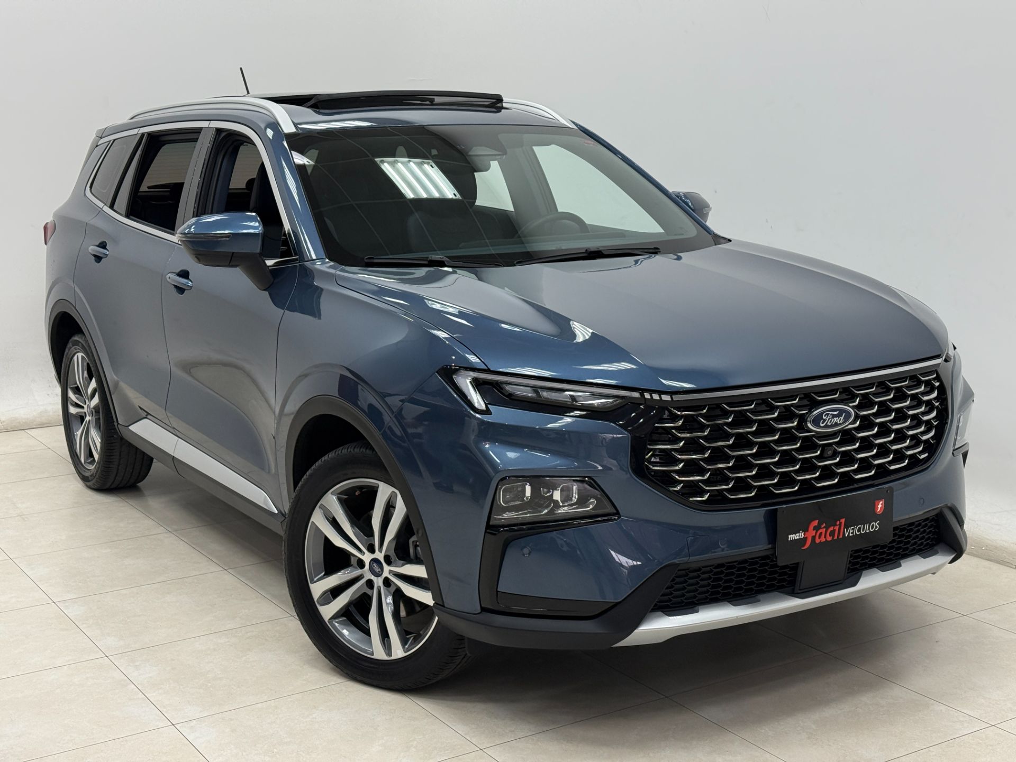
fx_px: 1409
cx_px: 508
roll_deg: +0.9
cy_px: 381
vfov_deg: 30.3
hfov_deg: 39.7
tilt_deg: -10.0
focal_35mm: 48
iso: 160
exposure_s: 1/120
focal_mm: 6.76
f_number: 1.78
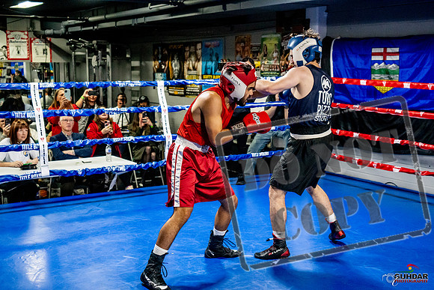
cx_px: 217
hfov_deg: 38.2
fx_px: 627
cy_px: 145
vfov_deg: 26.0
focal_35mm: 52
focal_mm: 35
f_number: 2.8
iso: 5000
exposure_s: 1/800
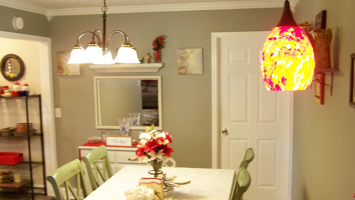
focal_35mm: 43
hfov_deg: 47.4
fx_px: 405
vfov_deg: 27.7
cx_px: 174
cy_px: 108
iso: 80
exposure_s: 1/8
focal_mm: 6.3
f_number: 2.8
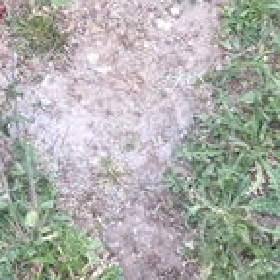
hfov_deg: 14.1
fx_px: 1043
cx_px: -167
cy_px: -27
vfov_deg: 14.9
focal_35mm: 114
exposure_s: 1/100
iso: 25
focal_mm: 3.3
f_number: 2.4
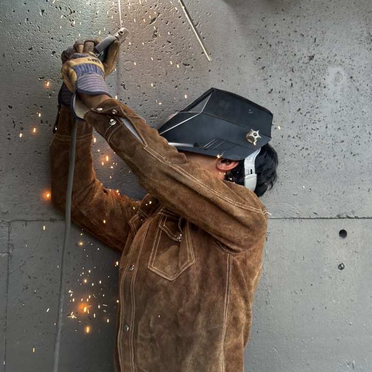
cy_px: 154
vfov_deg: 30.0
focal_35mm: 57
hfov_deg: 30.0
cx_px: 186
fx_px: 693
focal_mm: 6.86
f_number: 1.78
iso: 50
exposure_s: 1/109
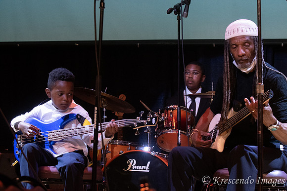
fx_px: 837
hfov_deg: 19.5
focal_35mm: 105
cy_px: 96
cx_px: 144
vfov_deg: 13.0
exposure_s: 1/200
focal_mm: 70
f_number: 5.6
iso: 3200
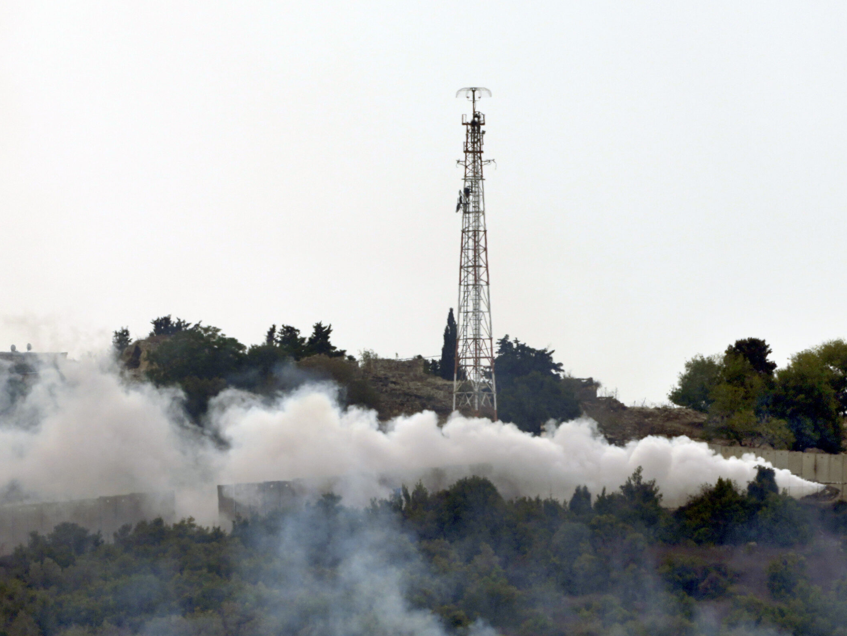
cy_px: 331
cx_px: 441
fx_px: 17202
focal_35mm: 703
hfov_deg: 2.8
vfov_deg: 2.1
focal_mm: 600
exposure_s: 1/1250
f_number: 5.6
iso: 100
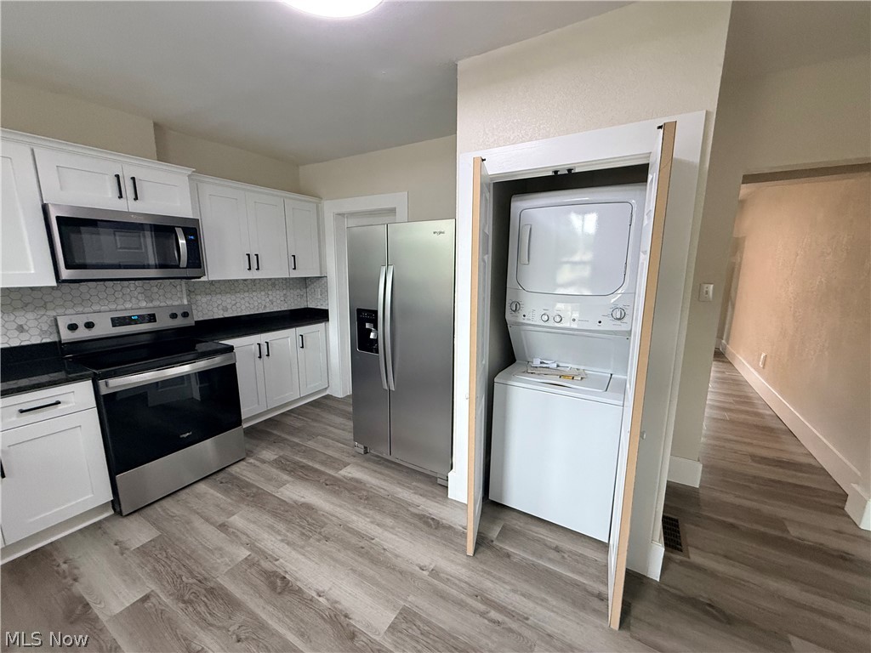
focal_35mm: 14
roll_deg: -0.2
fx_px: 352
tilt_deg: -10.6
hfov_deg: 102.1
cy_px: 326
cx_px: 436
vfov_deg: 85.7
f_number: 2.2
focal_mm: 2.22
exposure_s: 1/80
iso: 320
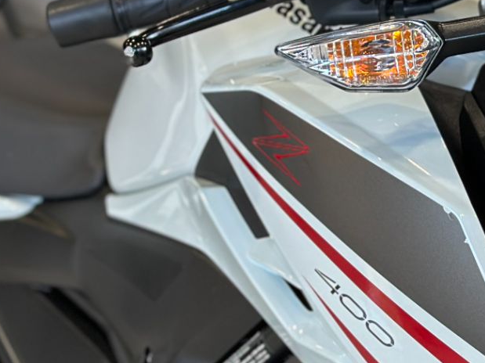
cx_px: 490
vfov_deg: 9.9
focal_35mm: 149
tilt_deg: -18.1
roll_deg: +3.1
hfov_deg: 13.1
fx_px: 2087
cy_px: 289
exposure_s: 1/120
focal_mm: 6.86
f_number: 1.78
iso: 100
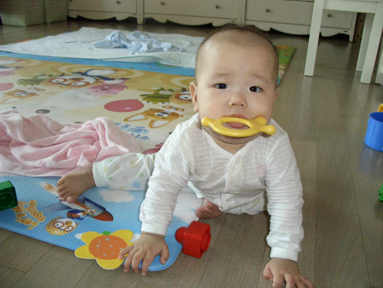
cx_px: 192
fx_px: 365
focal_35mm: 33
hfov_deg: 55.4
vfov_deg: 42.9
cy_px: 144
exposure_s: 1/60
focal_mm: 7.1
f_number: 2.8
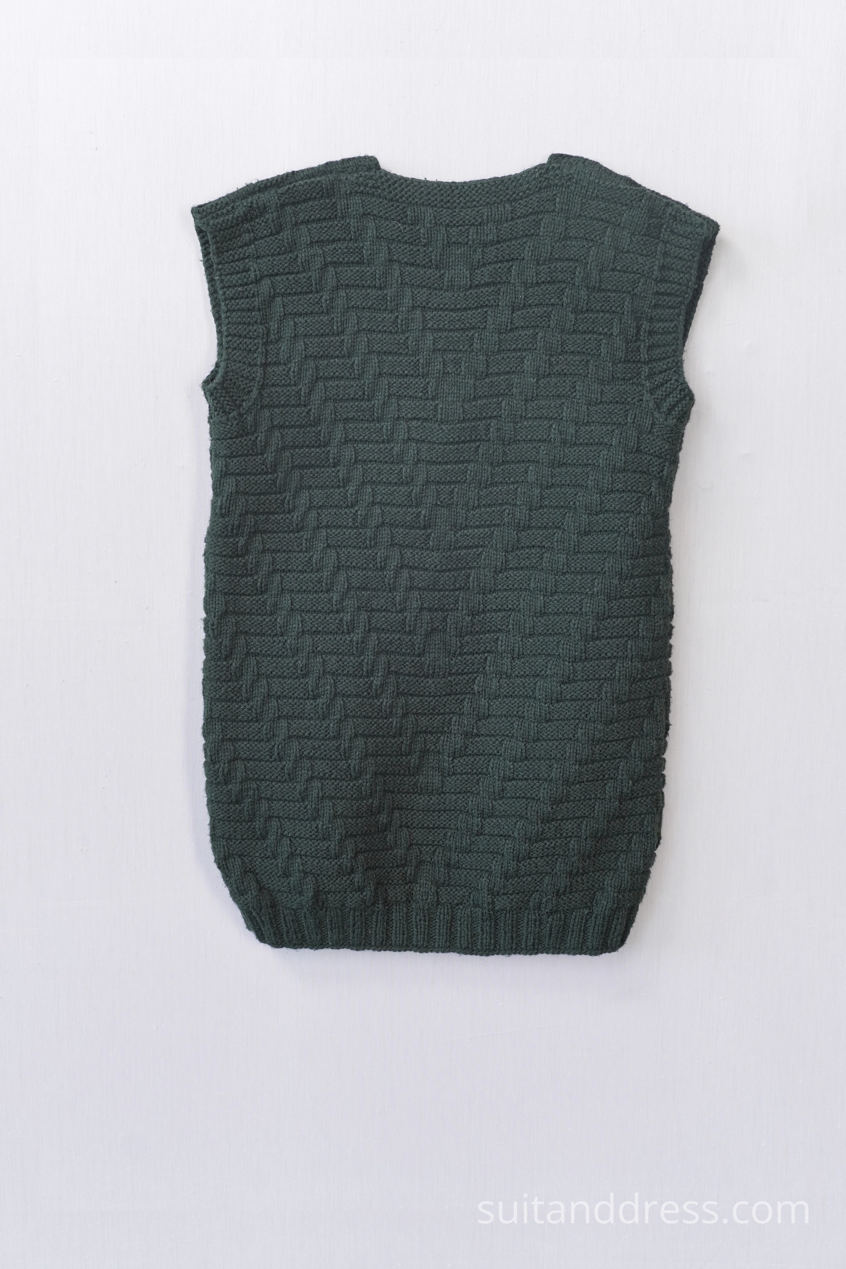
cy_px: 634
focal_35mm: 48
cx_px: 423
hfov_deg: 28.1
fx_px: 1692
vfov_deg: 41.1
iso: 320
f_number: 6.3
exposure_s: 1/40
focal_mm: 32
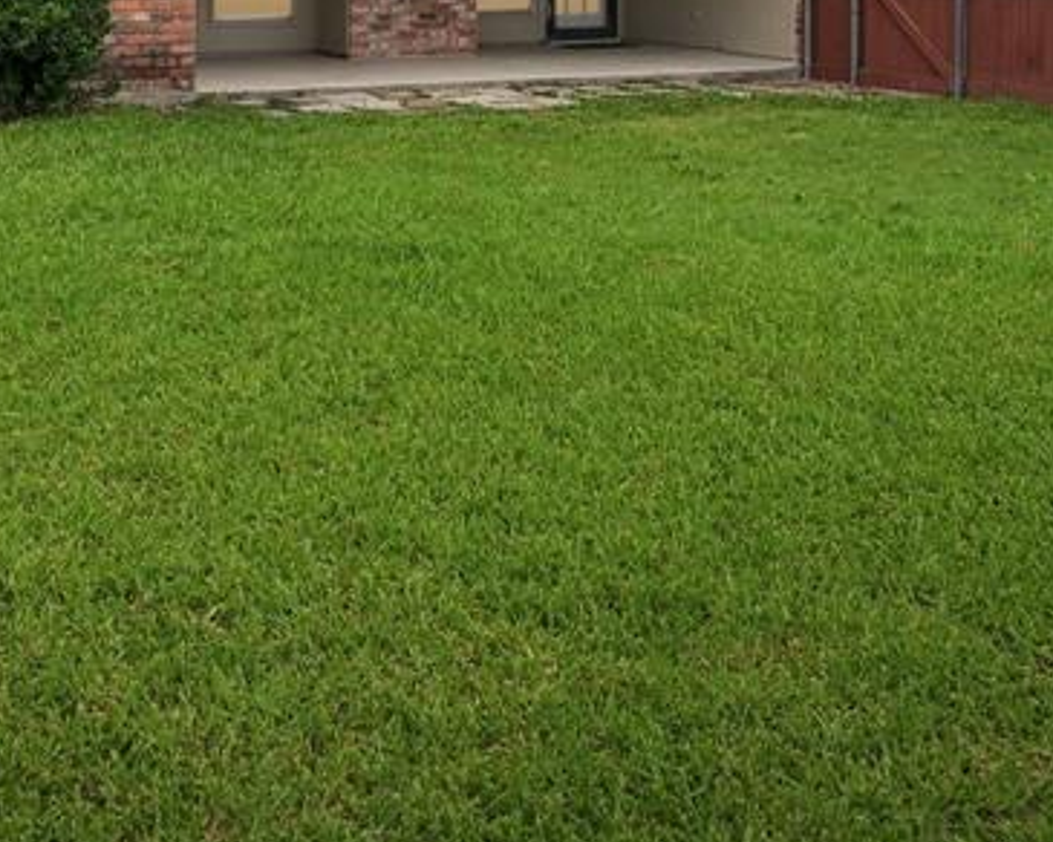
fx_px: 1558
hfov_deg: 36.9
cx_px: 343
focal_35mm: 50
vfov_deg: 27.8
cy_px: -66
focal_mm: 19
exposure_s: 1/200
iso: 400
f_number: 8
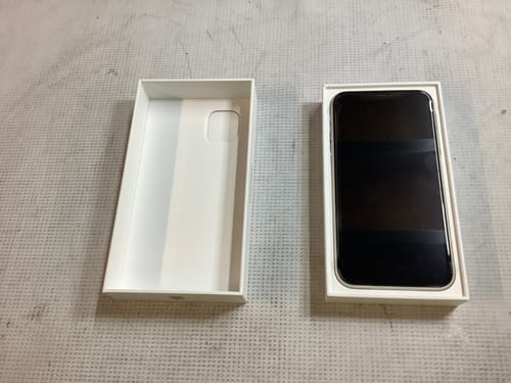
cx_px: 256
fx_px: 458
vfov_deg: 45.4
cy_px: 192
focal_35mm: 31
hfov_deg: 58.4
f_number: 2.4
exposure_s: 1/50
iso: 80
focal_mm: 3.3
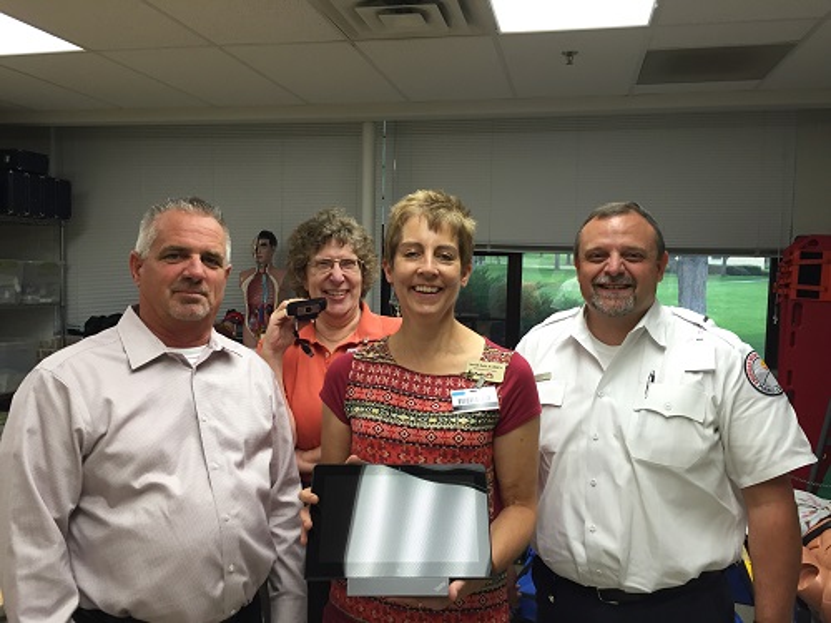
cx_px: 416
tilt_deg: -3.5
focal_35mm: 29
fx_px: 696
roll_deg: -0.3
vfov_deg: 48.2
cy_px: 312
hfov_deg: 61.7
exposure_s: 1/30
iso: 40
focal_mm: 4.15
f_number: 2.2
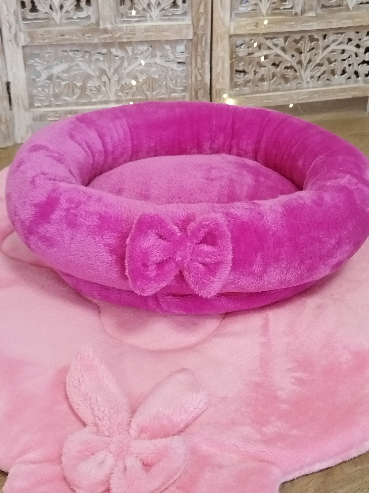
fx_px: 640
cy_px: 246
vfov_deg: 42.1
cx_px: 184
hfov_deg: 32.2
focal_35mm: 45
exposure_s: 1/50
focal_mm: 4.95
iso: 800
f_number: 1.9
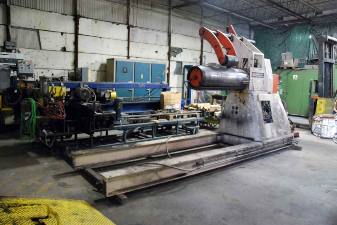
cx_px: 168
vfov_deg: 48.0
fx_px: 253
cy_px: 112
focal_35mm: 27
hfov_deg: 67.3
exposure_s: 1/15
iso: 1600
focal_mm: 18
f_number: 3.5
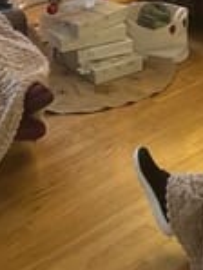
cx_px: 94
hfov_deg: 15.9
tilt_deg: -12.8
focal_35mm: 93
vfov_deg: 19.4
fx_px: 726
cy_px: -84
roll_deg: -1.4
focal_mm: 5.7
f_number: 1.5
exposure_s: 1/60
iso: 125
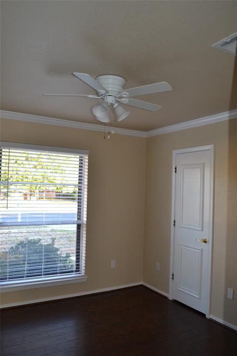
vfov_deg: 67.4
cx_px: 118
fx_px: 267
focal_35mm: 27
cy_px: 178
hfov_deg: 47.9
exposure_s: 1/60
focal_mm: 18
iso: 450
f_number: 3.5
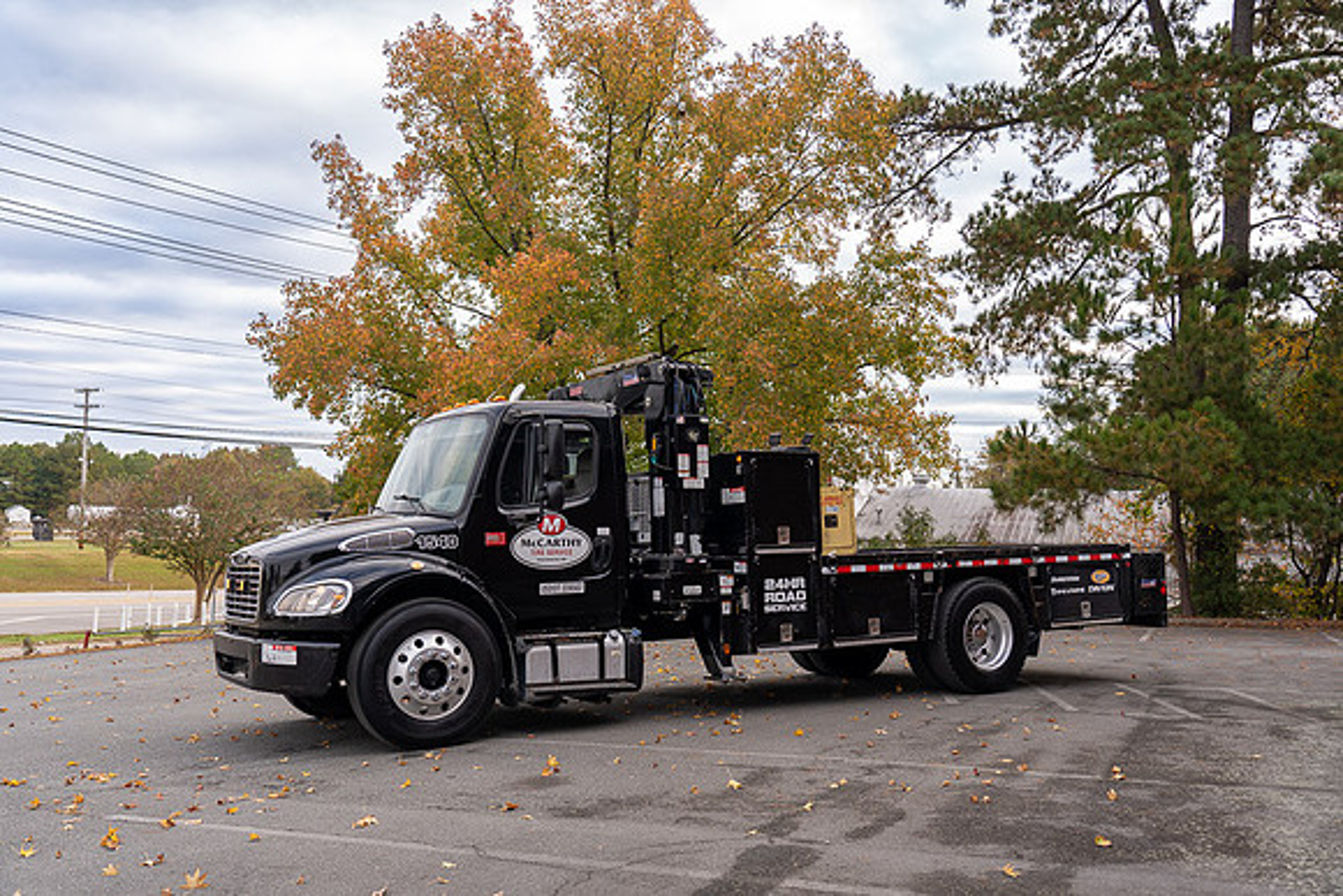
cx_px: 672
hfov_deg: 58.7
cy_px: 448
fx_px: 1194
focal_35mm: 32
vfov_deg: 41.1
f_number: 4.5
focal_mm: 32
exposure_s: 1/80
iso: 100
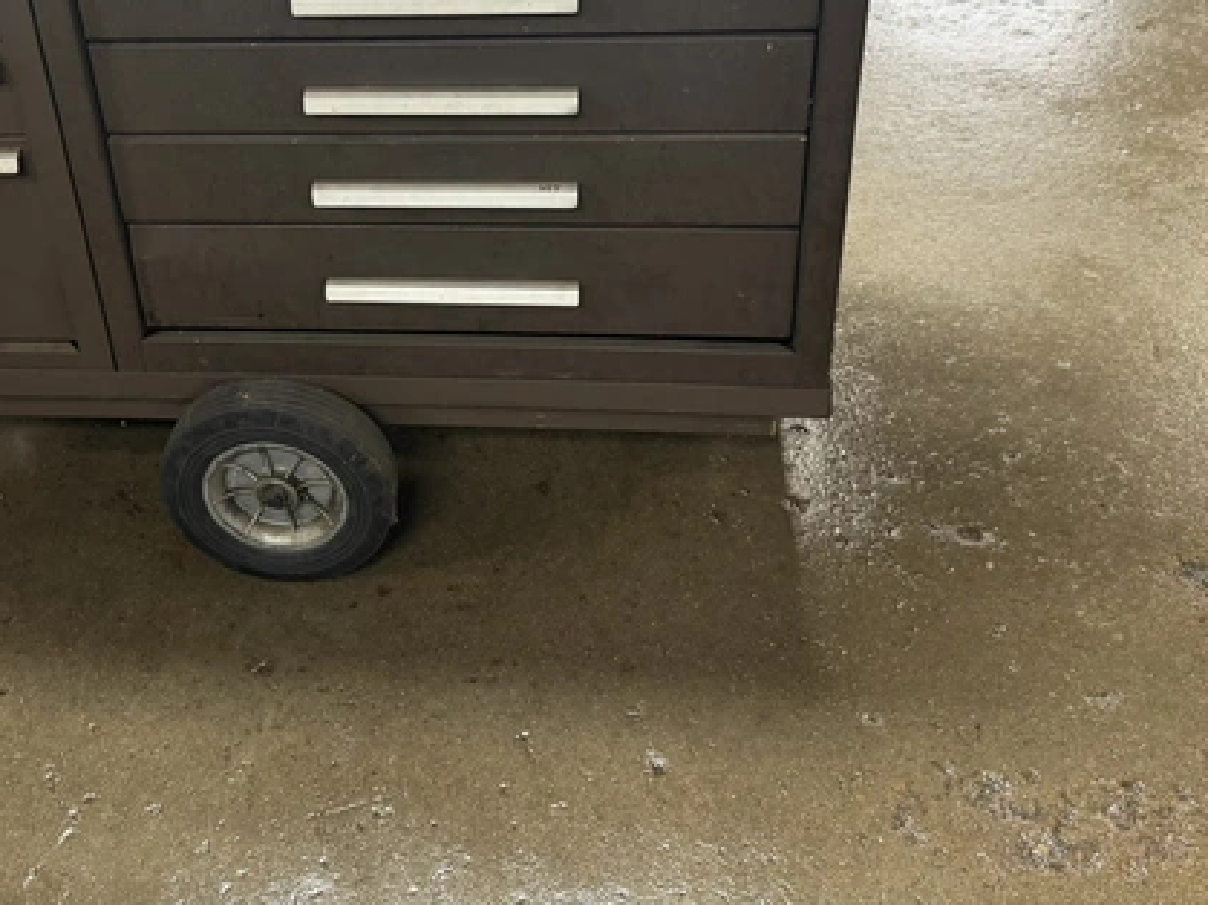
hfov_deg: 43.0
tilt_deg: -32.7
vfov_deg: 32.8
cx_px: 363
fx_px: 1500
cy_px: 200
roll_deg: +5.5
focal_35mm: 43
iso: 200
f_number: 1.78
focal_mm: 6.76
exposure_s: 1/60
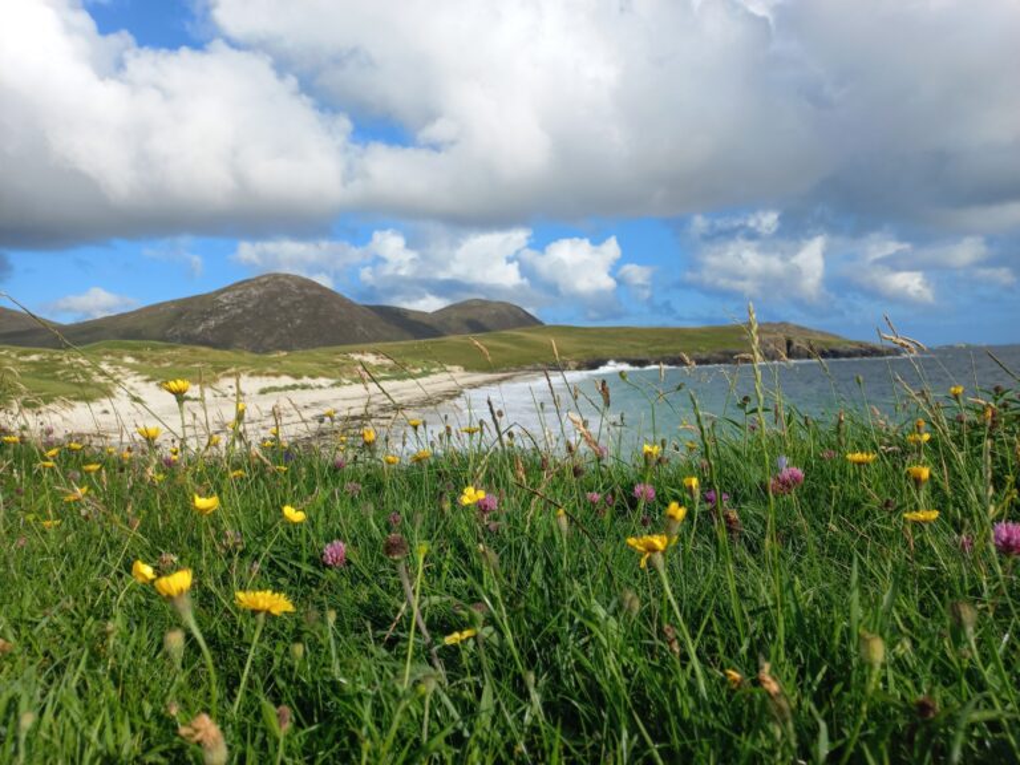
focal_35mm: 25
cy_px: 382
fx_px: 737
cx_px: 510
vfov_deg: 54.9
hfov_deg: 69.4
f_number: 1.8
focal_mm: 4.6
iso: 25
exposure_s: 1/769
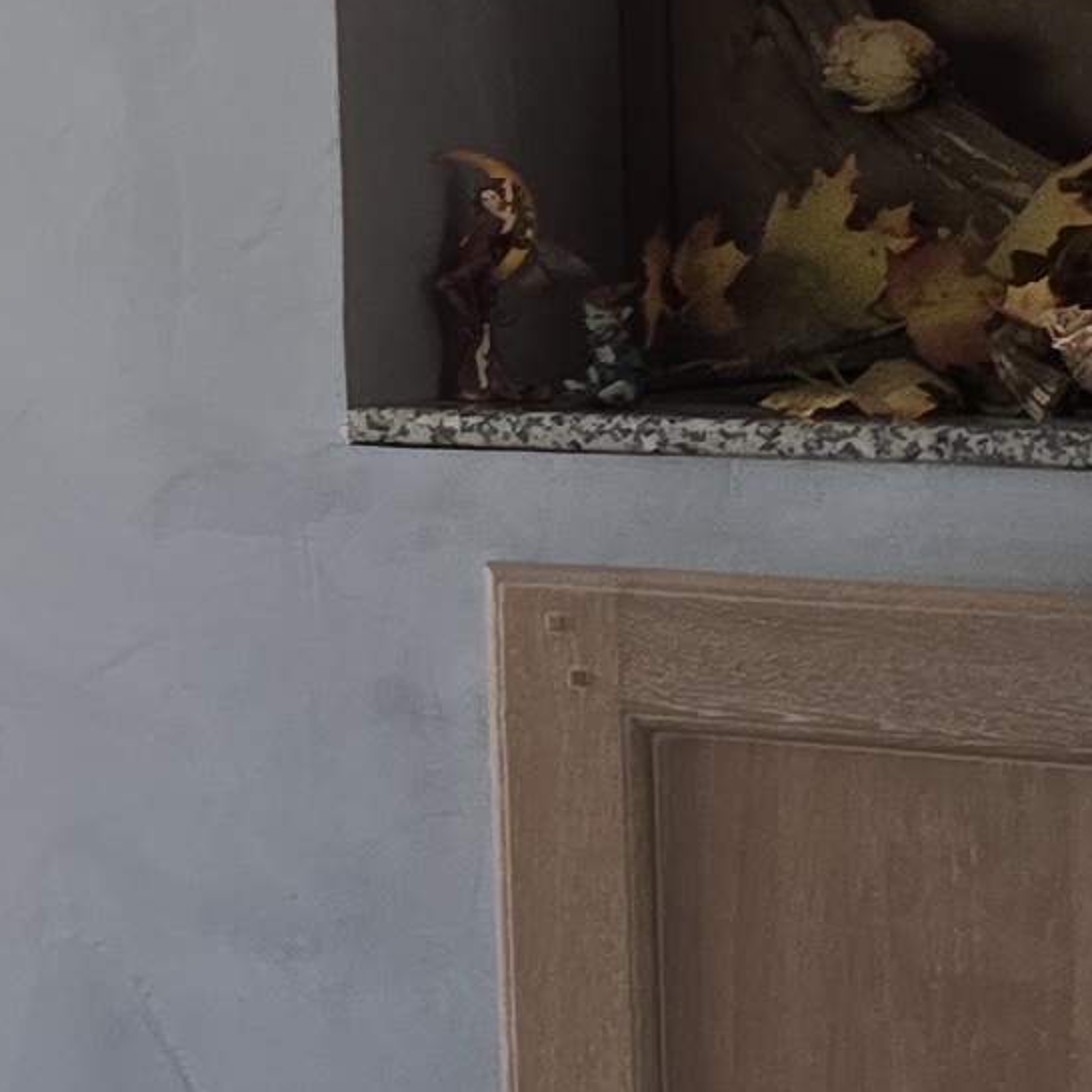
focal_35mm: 149
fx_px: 5318
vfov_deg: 11.6
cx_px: -1686
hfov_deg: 10.0
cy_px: -30
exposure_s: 1/180
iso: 125
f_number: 1.7
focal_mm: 6.3
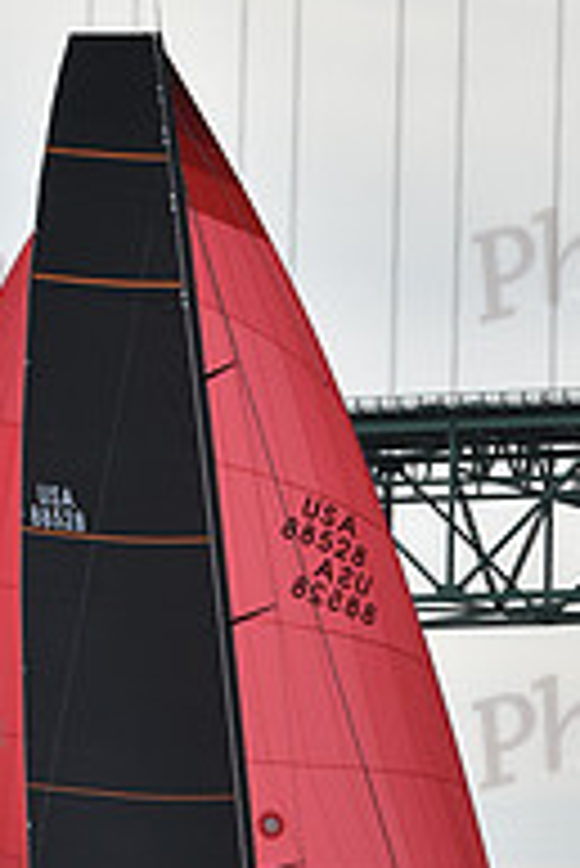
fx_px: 7381
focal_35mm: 306
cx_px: 241
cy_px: 504
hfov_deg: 4.5
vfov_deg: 6.7
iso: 250
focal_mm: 102
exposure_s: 1/800
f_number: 6.3
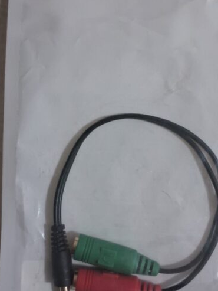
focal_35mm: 54
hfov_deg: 27.0
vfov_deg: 35.5
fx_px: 453
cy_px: 130
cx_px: 114
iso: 640
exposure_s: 1/24
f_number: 1.8
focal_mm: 3.98
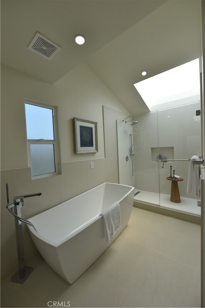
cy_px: 154
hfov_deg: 81.2
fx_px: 119
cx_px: 102
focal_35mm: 14
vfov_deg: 104.2
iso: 800
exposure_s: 1/2500
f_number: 5.6
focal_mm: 14
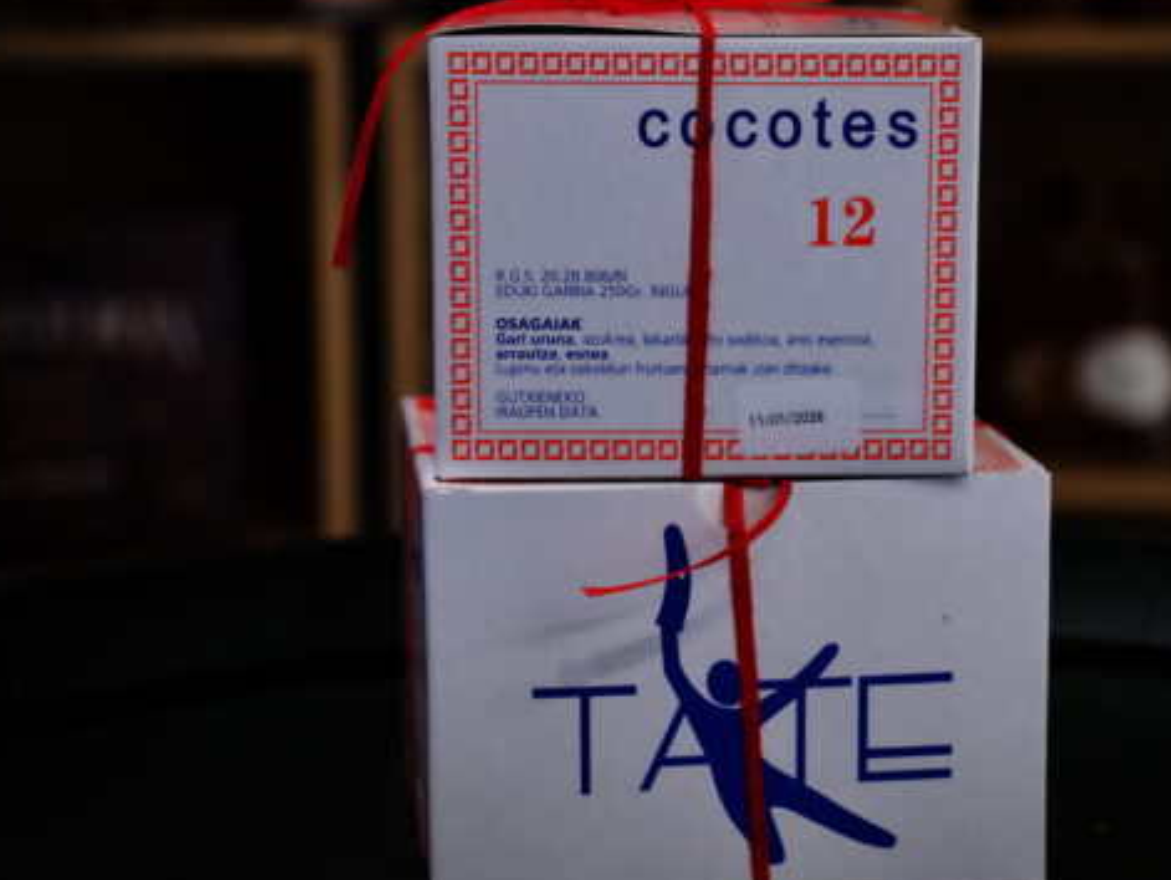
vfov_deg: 17.6
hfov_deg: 23.2
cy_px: 403
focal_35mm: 84
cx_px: 714
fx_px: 2844
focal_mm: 33
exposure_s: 1/320
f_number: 2.8
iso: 2000
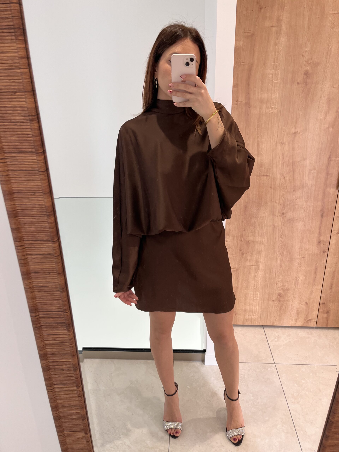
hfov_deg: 53.1
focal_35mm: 26
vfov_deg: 67.3
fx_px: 339
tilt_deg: -27.9
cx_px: 170
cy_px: 226
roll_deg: +1.9
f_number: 1.6
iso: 80
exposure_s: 1/100
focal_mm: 5.1
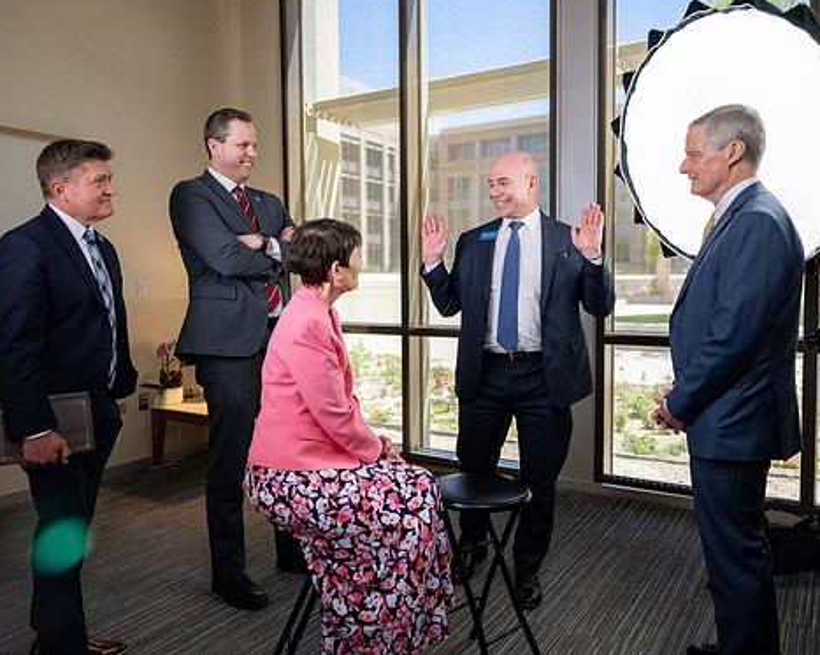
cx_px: 409
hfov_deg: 62.2
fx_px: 679
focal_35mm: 28
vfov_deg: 51.5
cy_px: 317
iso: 2500
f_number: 4
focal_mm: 24
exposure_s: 1/400
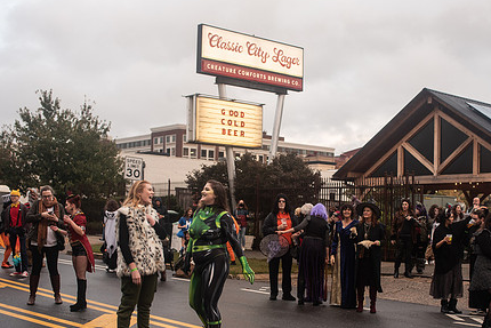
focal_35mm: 54
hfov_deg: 36.8
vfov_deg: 25.0
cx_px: 284
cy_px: 213
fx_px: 737
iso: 500
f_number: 3.5
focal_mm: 40
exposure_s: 1/200
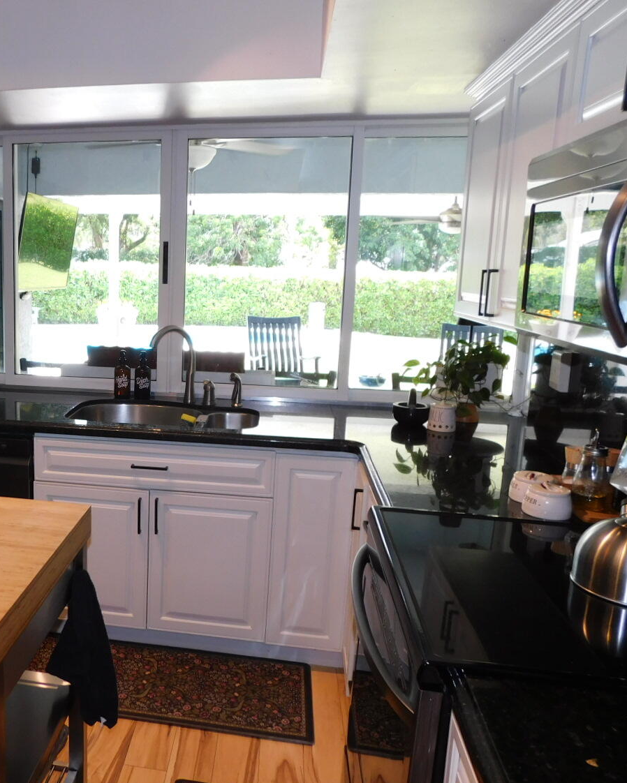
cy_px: 396
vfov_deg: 55.7
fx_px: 742
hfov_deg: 43.4
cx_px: 115
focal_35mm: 32
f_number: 3
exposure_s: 1/40
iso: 125
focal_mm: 4
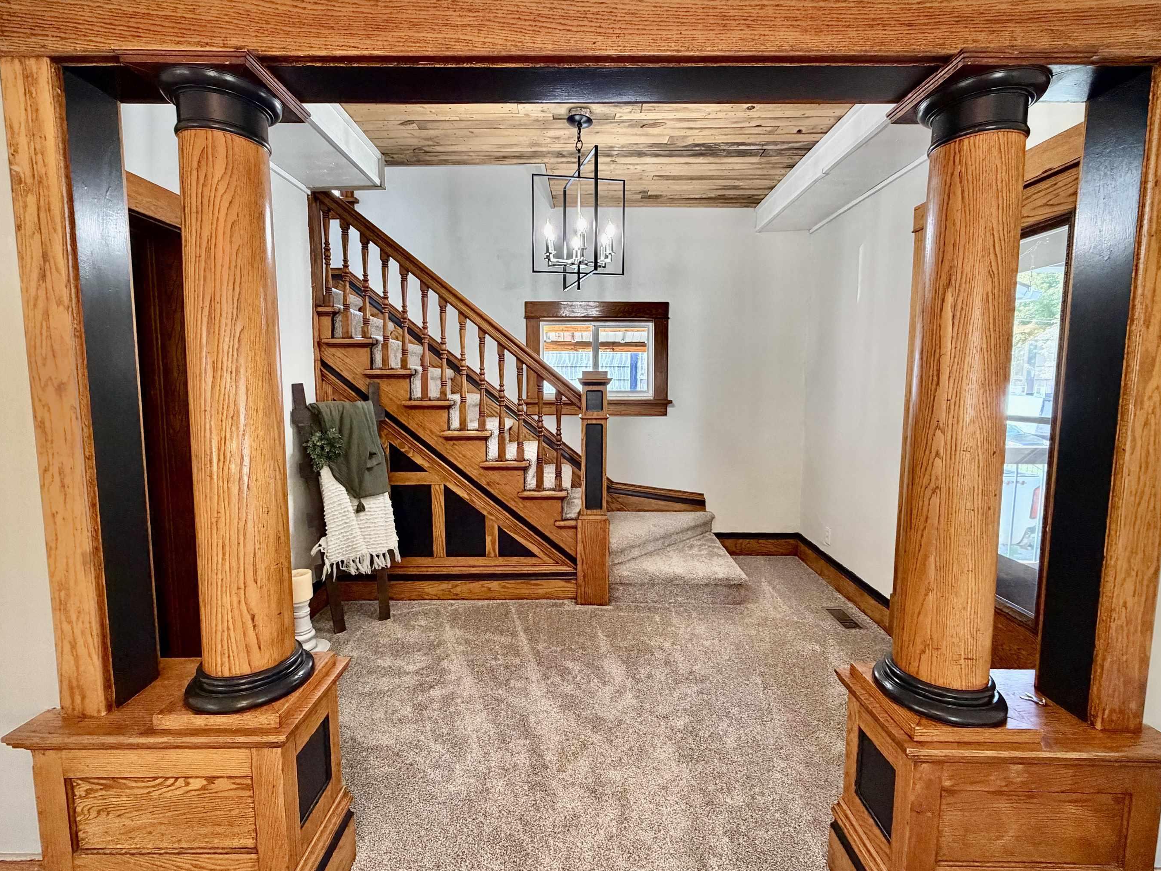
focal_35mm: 16
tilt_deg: -5.6
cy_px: 433
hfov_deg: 94.5
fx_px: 537
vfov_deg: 78.1
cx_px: 579
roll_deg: +0.2
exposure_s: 1/60
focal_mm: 2.22
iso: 400
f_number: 2.2
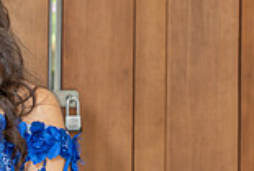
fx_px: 1591
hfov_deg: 9.0
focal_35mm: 225
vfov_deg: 6.1
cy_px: 74
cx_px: -92
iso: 125
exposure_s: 1/125
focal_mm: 50.3
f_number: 4.5
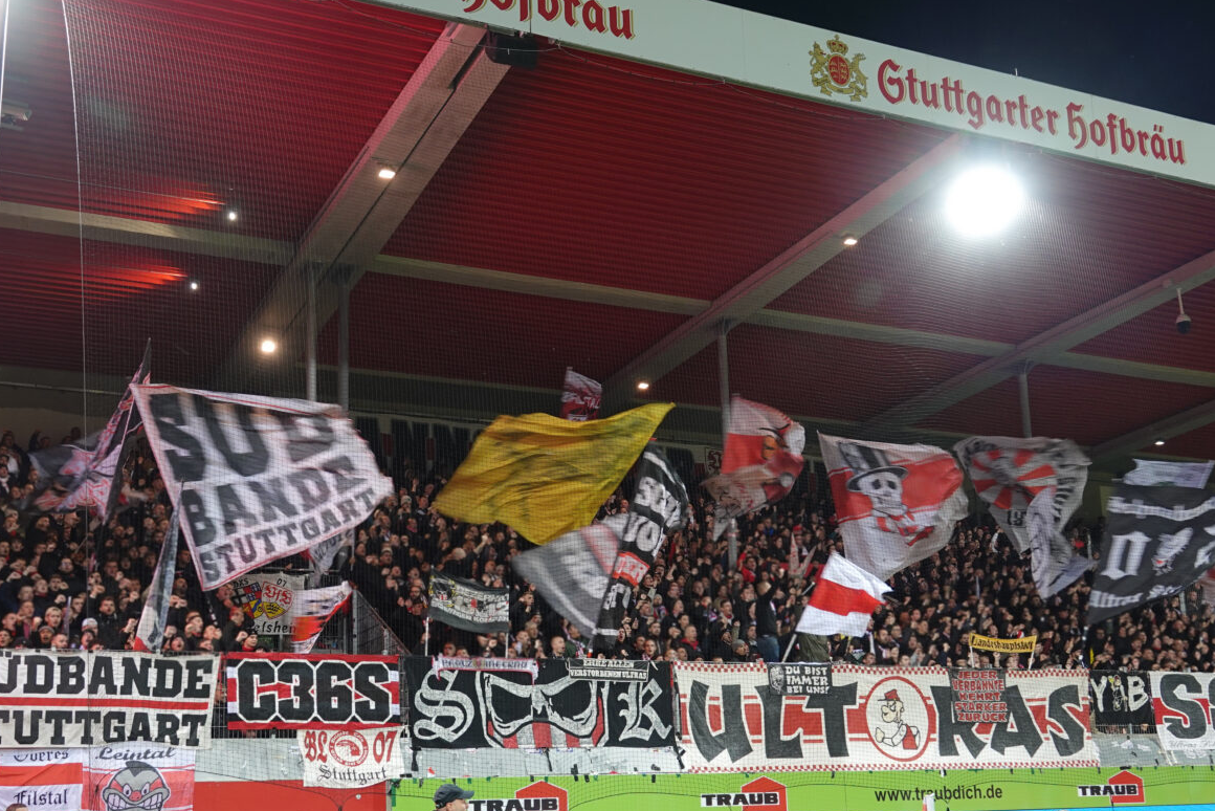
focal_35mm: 40
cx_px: 565
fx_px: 1350
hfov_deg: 48.4
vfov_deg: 33.1
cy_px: 546
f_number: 2.8
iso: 200
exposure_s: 1/30
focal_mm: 10.8
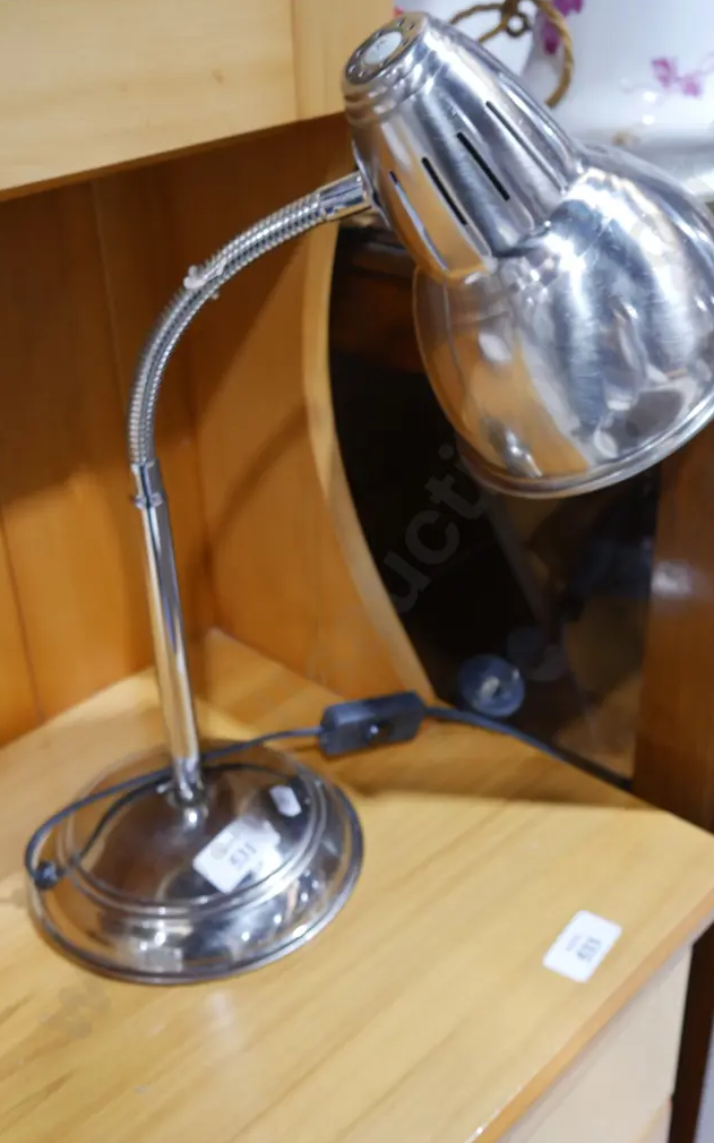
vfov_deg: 46.2
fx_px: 1339
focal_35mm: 43
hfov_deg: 29.8
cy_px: 575
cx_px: 402
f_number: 4.4
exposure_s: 1/60
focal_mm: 20
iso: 1000
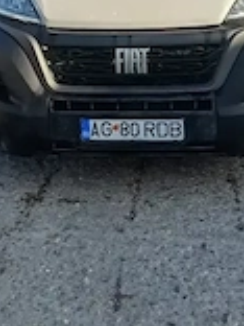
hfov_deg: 22.9
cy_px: -6
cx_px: 156
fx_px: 601
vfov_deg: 28.3
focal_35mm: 64
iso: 50
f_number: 1.8
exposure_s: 1/833
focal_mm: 4.65
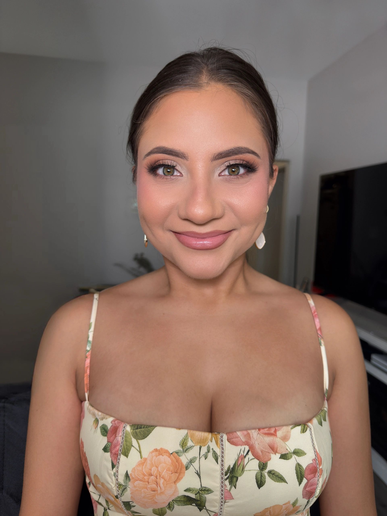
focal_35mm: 24
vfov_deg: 71.6
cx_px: 194
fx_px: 358
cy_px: 258
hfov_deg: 56.8
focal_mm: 6.76
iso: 200
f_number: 1.78
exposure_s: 1/60
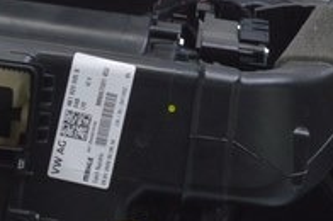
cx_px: 268
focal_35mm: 141
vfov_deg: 9.7
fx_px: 1302
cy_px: 110
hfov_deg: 14.5
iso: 400
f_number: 5.6
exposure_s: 1/25
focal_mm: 18
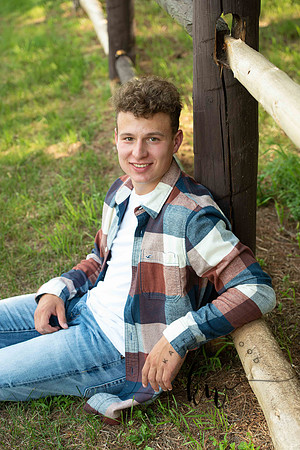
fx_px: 875
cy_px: 225
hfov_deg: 19.5
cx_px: 150
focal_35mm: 70
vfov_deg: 28.8
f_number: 5
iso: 400
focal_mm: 70
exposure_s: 1/200
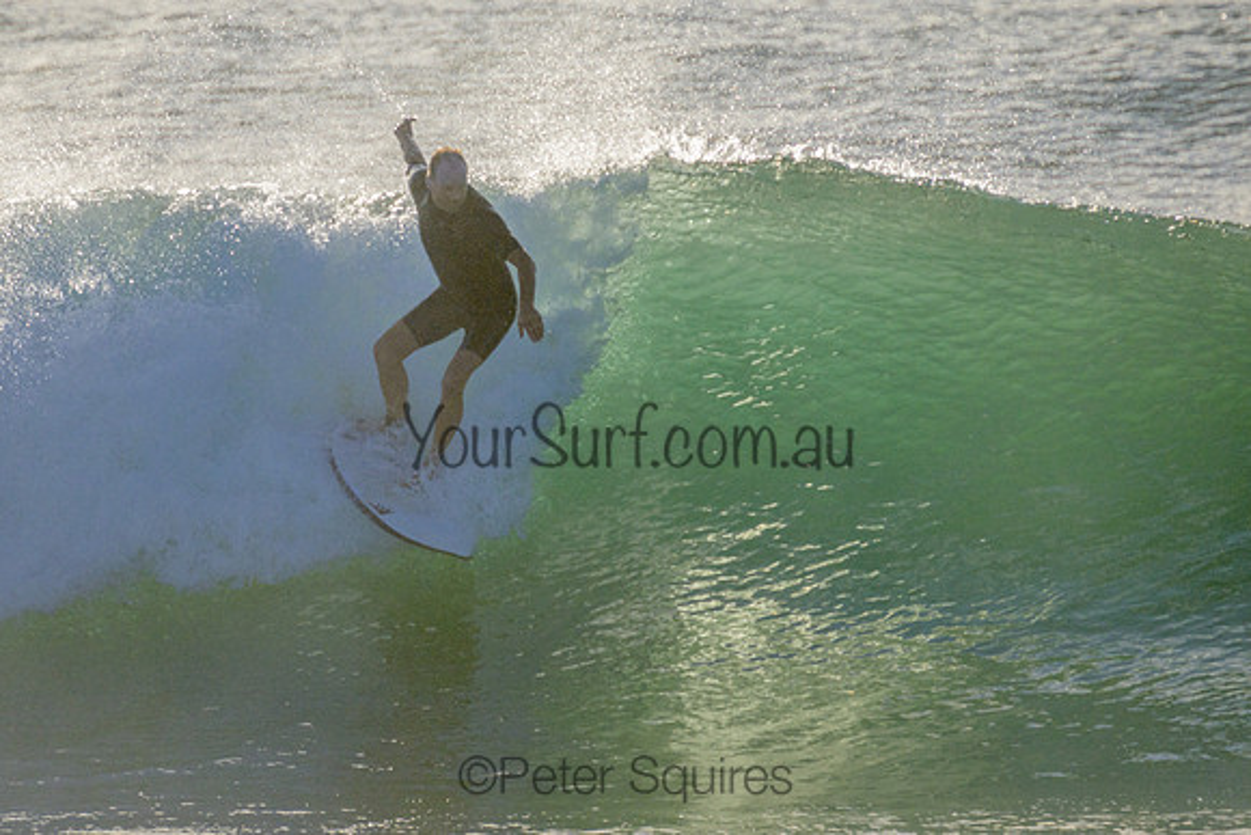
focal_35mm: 1094
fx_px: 38015
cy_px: 342
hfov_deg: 1.9
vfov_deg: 1.3
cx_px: 430
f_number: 11
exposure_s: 1/2000
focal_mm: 800
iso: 500
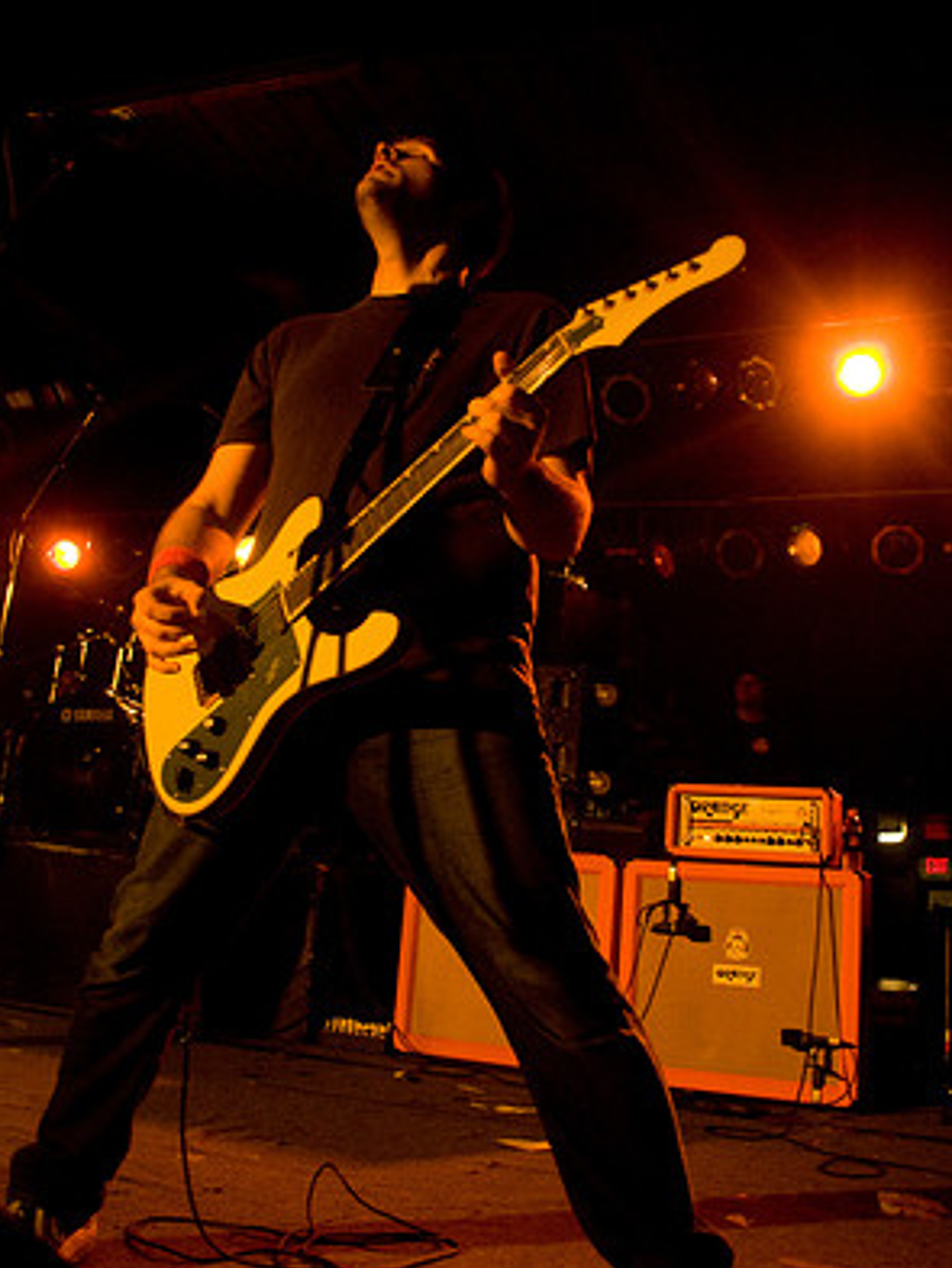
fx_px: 1209
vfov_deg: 55.3
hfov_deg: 43.0
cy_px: 619
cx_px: 479
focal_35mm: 33
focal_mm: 20
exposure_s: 1/200
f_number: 2.8
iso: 1000
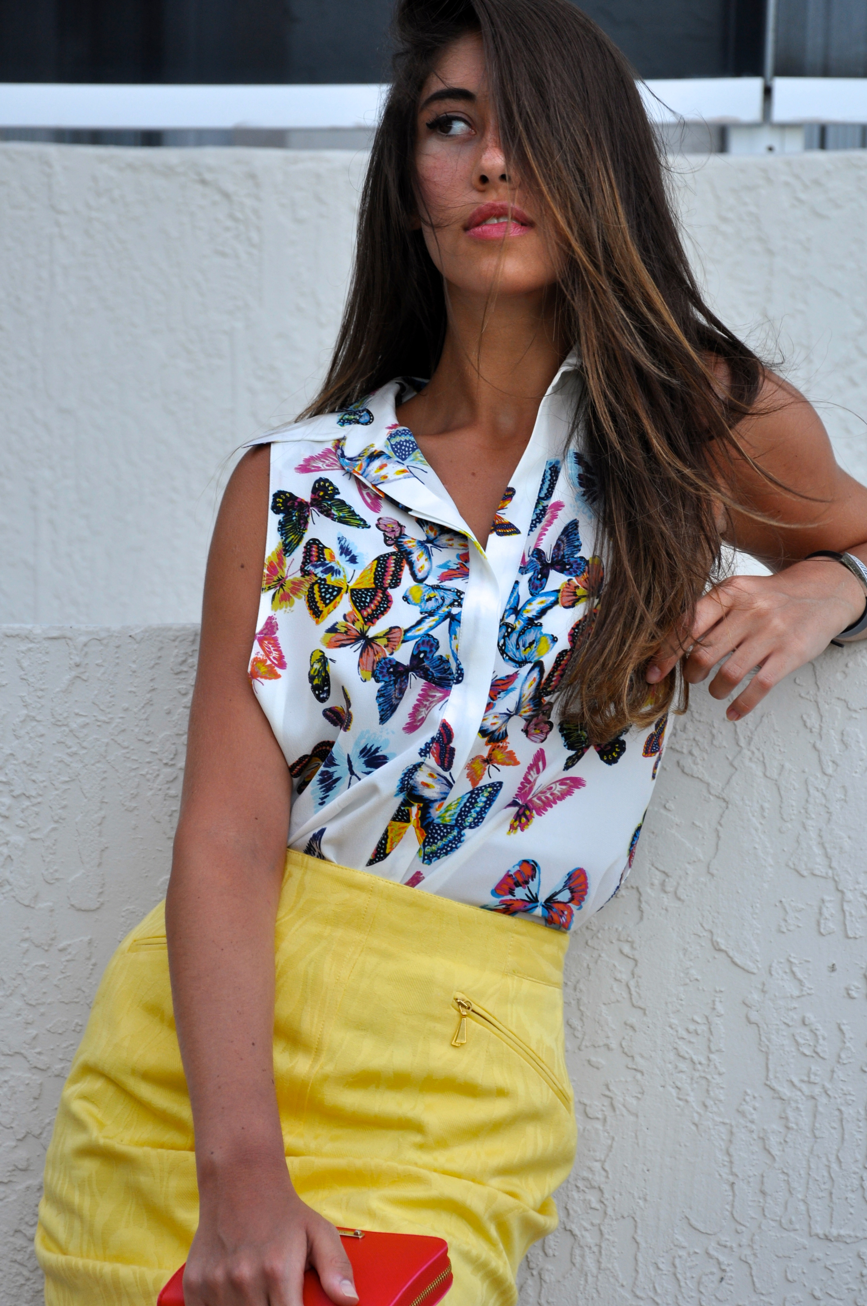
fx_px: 4854
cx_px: 471
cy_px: 682
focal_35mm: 134
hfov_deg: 10.2
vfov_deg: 15.3
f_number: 5.6
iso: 200
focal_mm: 80
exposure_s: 1/125
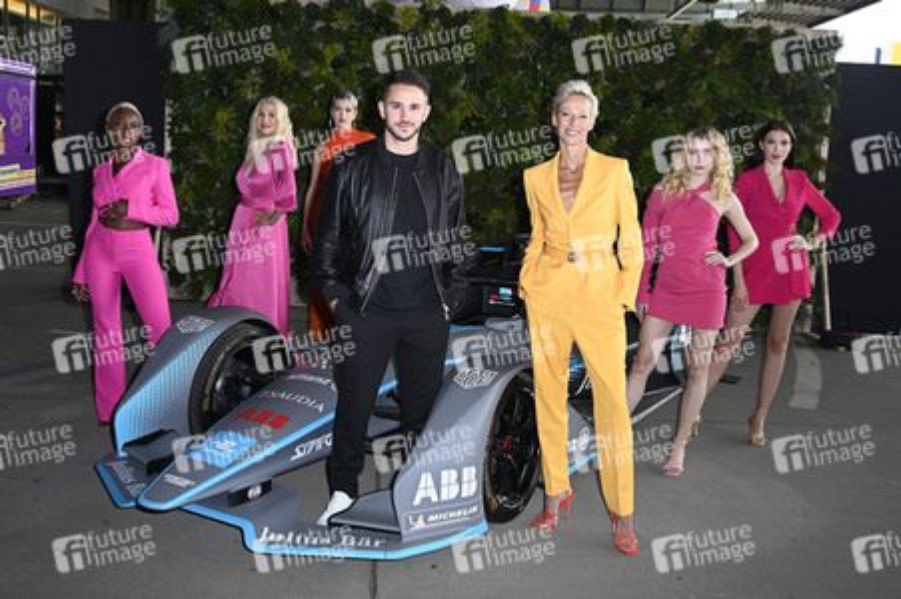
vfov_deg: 38.8
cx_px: 450
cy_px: 300
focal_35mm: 34
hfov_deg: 55.8
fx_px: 850
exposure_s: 1/160
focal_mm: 34
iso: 1000
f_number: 5.6
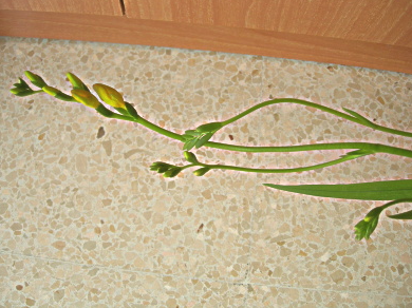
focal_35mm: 39
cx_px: 205
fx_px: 464
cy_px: 152
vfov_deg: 36.8
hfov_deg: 47.9
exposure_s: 1/84.8
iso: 64
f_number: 2.8
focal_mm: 7.8
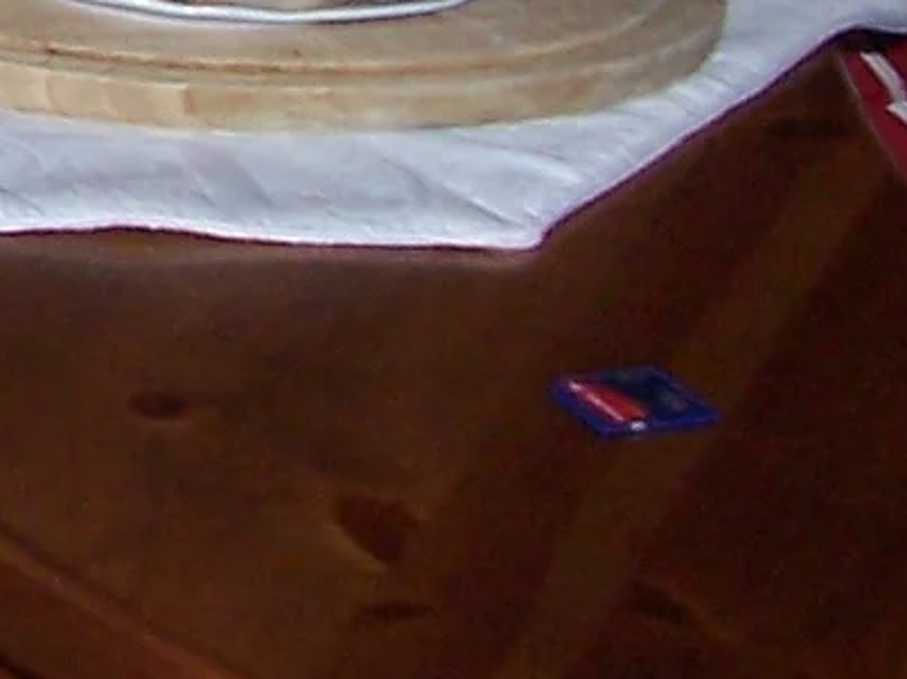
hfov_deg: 8.8
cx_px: -1525
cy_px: -902
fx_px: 5106
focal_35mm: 195
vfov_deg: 7.2
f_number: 2.7
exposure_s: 1/60
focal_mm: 5.6
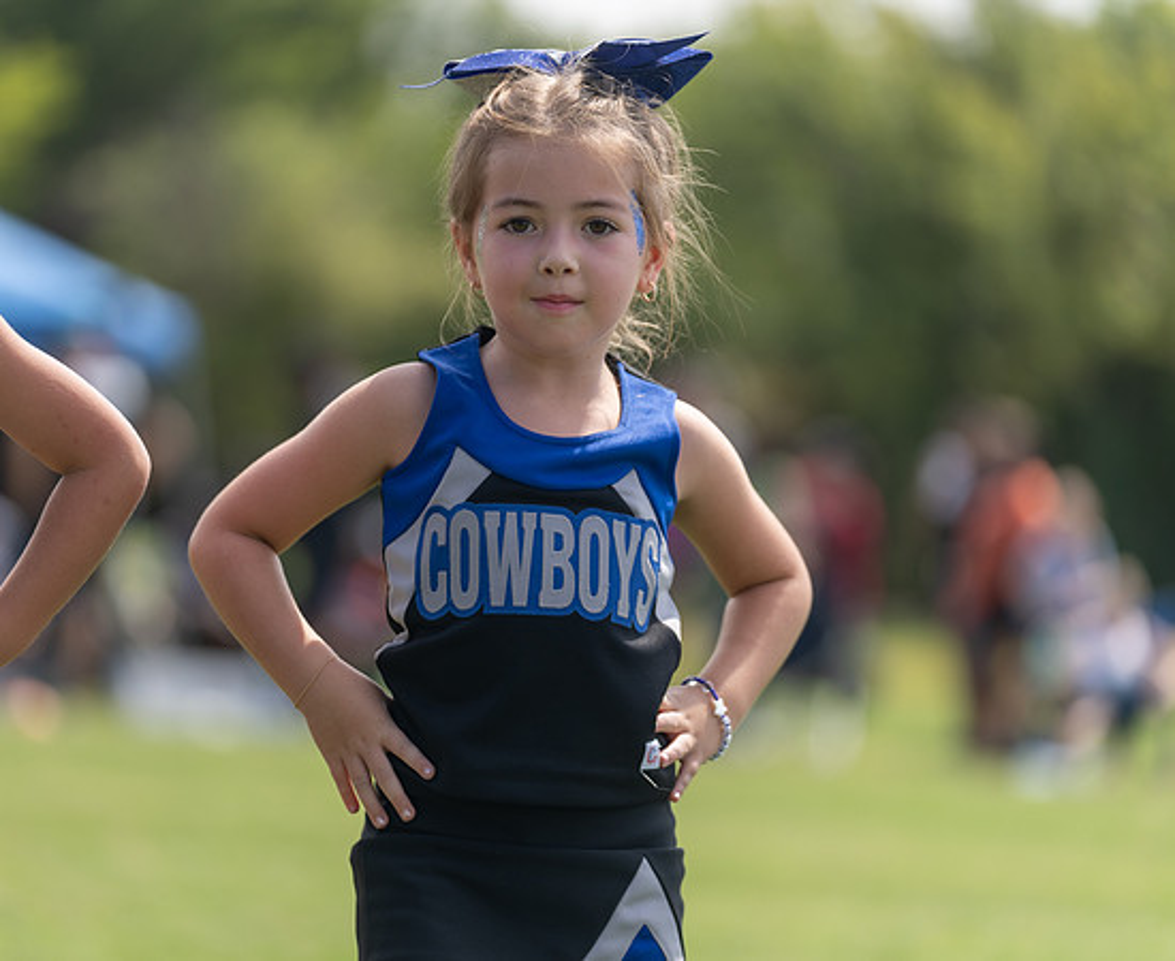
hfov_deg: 10.7
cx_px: 444
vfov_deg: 8.7
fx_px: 6298
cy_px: 487
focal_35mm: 180
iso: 100
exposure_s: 1/1250
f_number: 2.8
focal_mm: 155
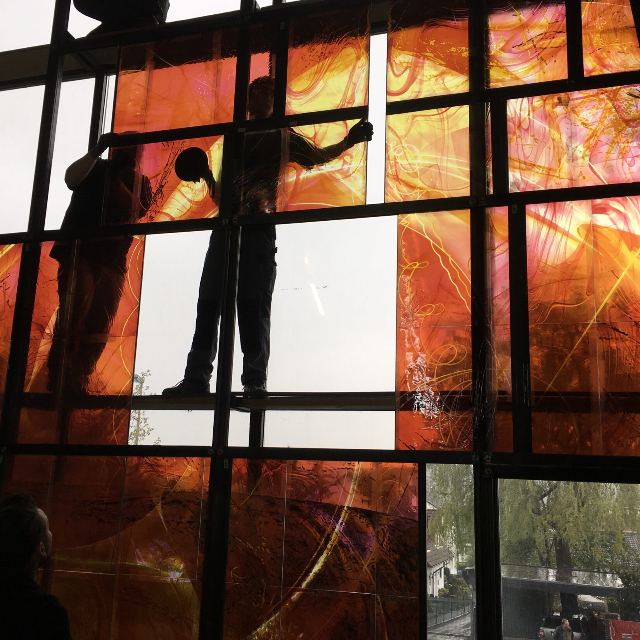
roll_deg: -1.7
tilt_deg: +11.0
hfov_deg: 47.2
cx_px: 300
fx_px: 732
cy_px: 323
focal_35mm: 35
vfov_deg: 47.2
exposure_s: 1/180
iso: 25
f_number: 2.2
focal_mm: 4.15
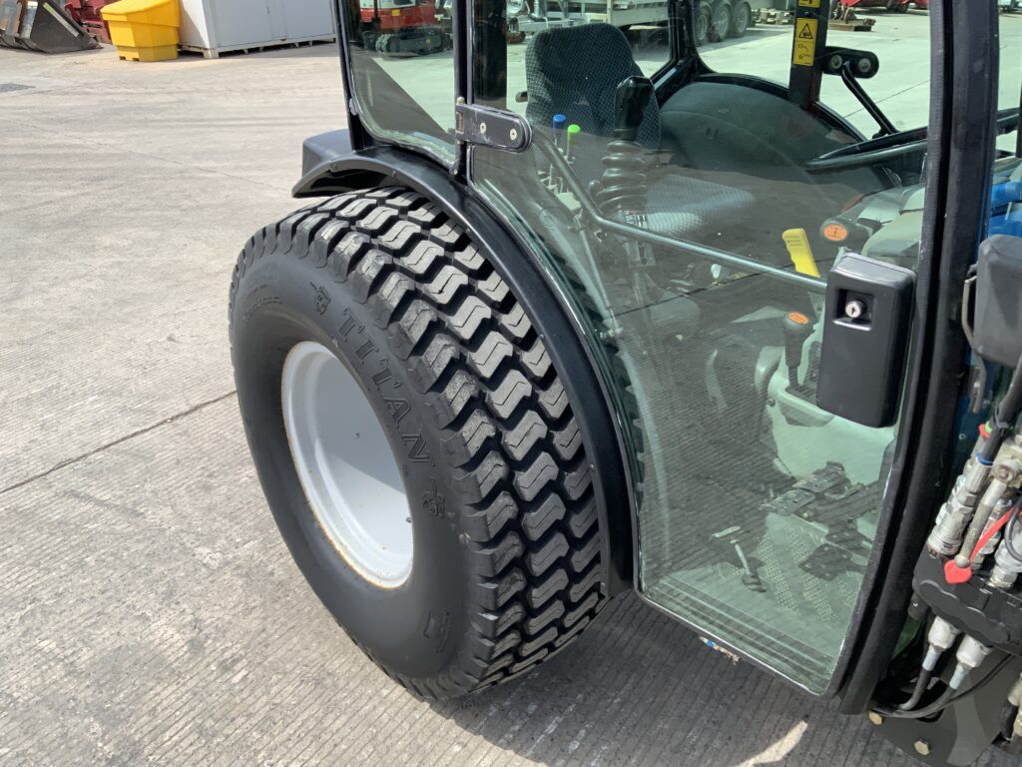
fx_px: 856
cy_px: 384
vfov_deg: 48.2
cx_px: 511
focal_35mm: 29
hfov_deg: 61.7
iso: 16
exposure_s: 1/997
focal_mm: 3
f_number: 1.8
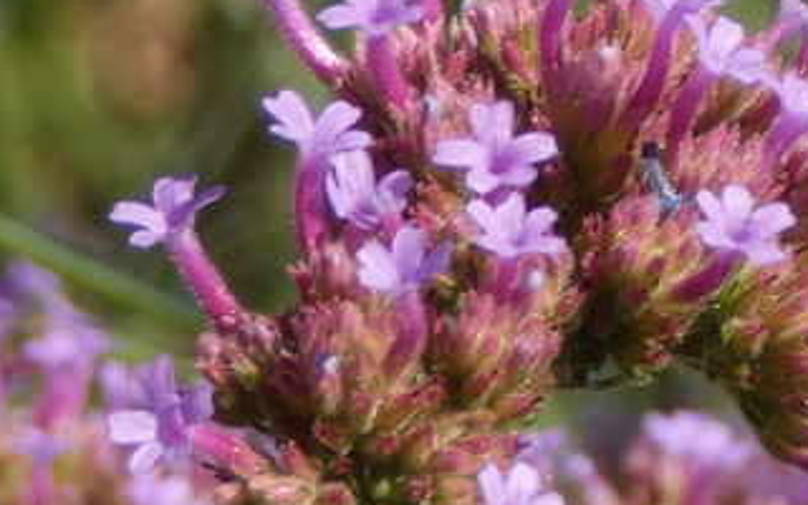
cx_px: 989
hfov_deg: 8.6
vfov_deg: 5.4
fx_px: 5285
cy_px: -172
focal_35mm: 240
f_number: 4.6
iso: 80
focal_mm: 15.2
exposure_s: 1/160
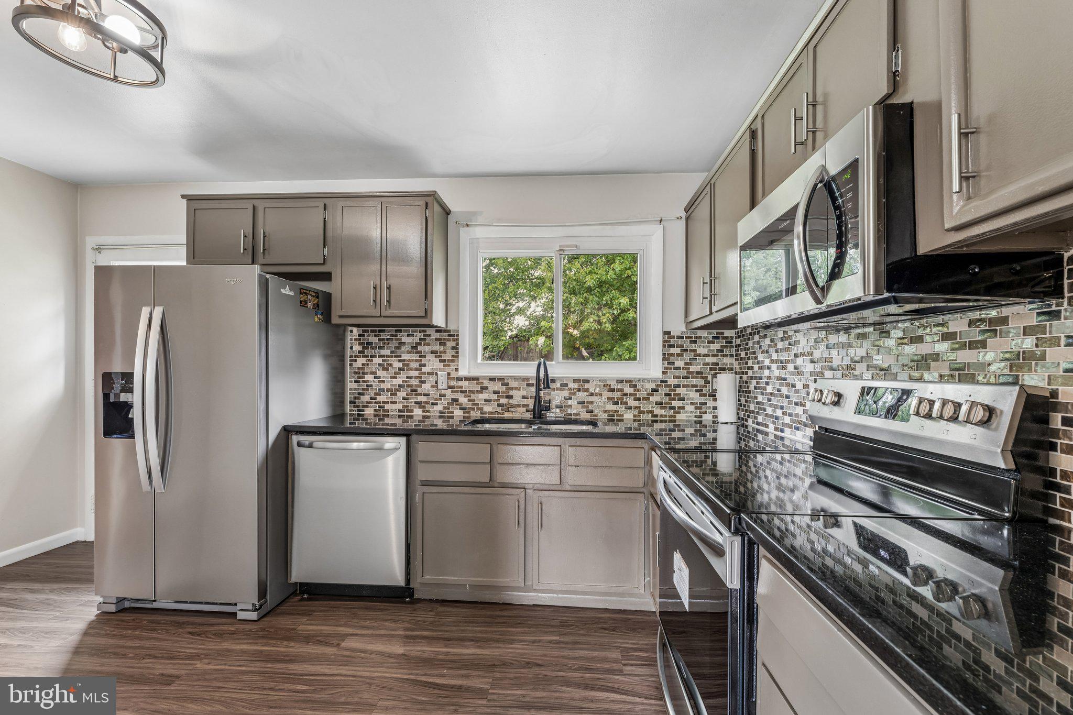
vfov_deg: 81.2
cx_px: 536
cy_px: 358
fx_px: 417
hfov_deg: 104.3
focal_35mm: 14
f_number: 9
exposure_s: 1/3.33
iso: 400
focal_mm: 14
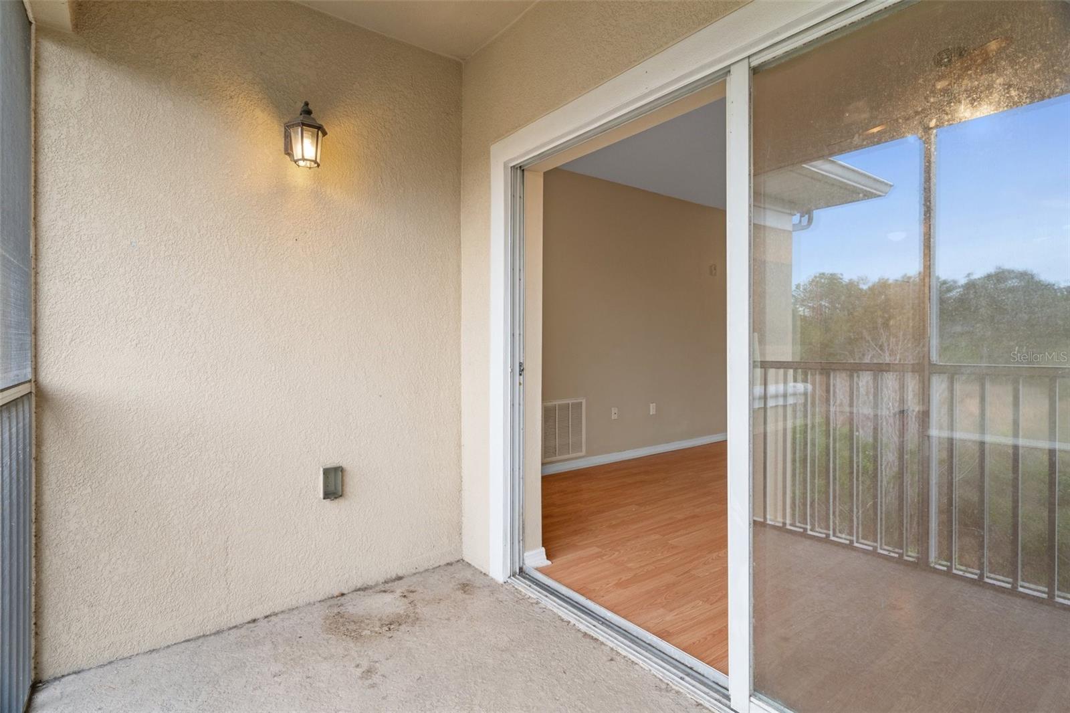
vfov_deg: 70.4
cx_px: 535
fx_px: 505
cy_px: 356
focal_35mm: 17
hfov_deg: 93.3
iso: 320
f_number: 8
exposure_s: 1/1.25
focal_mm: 17
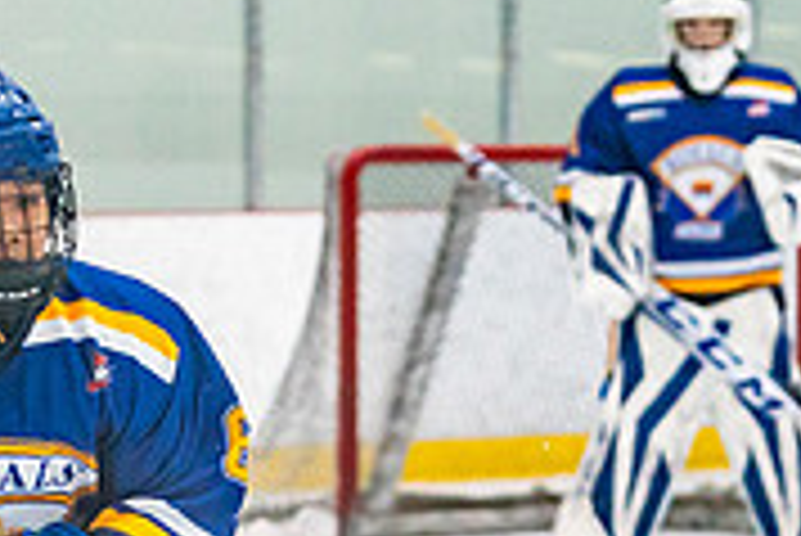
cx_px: 180
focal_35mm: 272
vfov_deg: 5.0
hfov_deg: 7.6
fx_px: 6057
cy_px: 613
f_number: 2.8
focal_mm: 70
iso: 3200
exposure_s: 1/1250
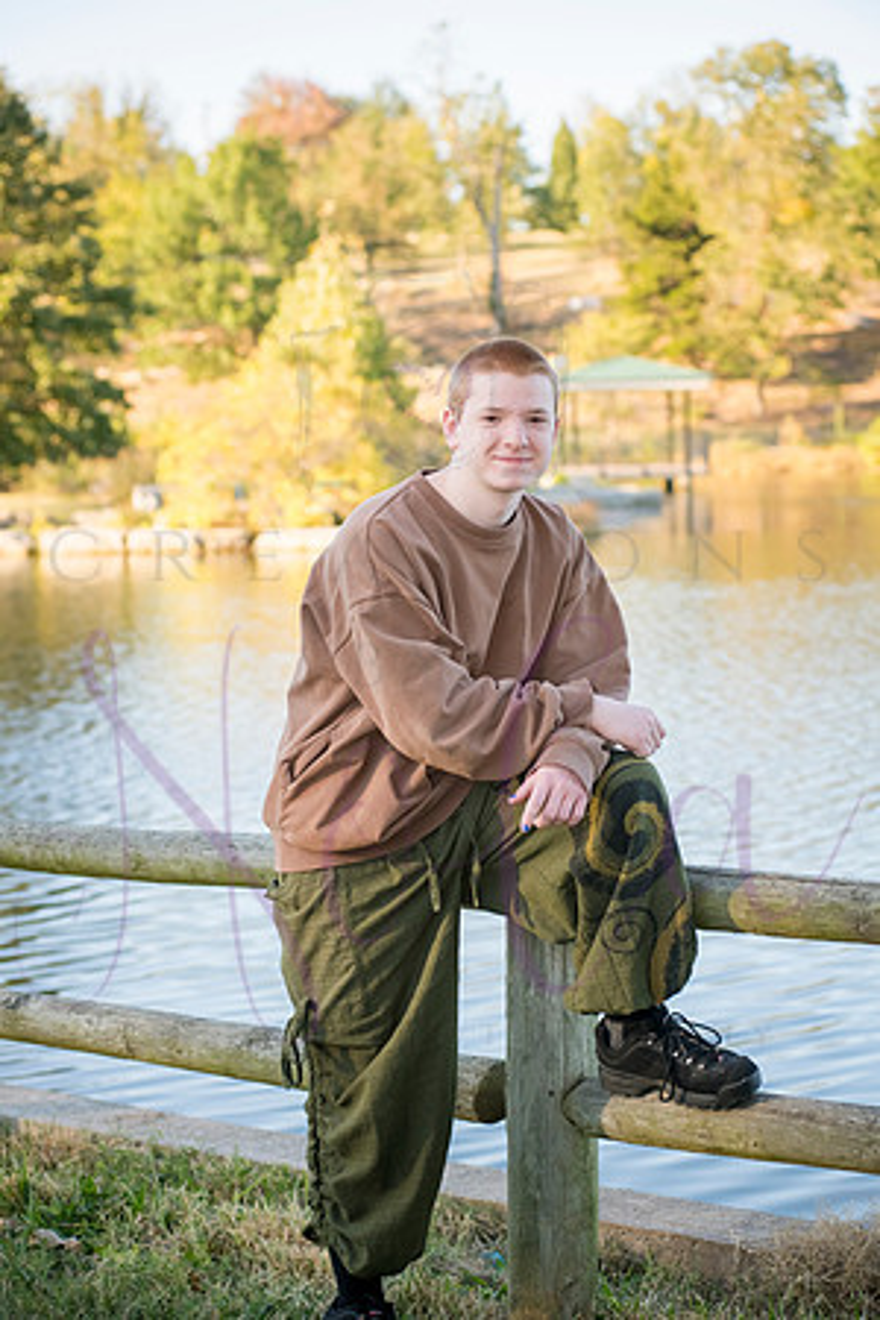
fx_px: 2933
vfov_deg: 25.4
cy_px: 660
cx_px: 440
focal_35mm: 80
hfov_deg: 17.1
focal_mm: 80
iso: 400
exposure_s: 1/640
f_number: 5
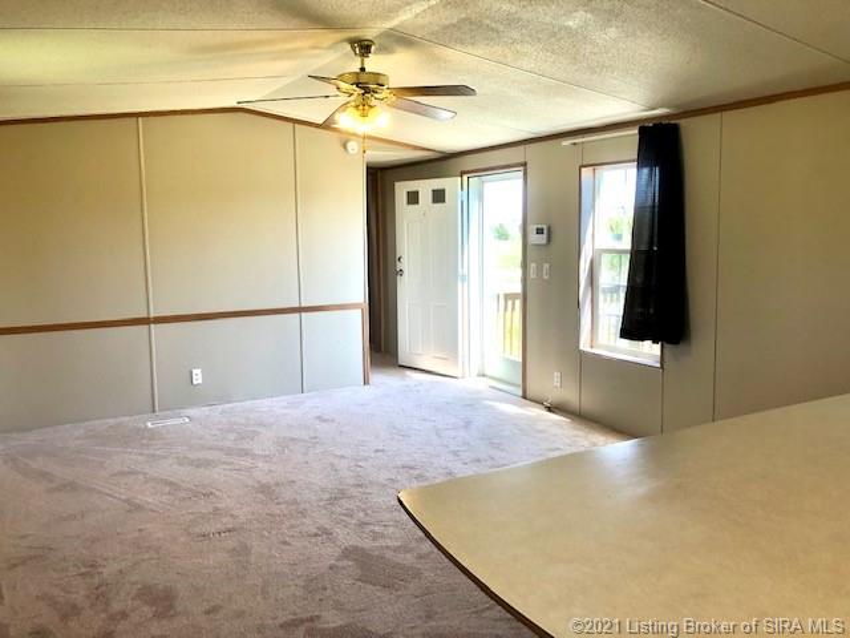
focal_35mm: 28
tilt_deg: -6.6
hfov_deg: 63.4
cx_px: 425
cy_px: 319
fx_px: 688
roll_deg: +0.0
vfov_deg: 49.7
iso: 40
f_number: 1.8
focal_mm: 3.99
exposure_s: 1/120
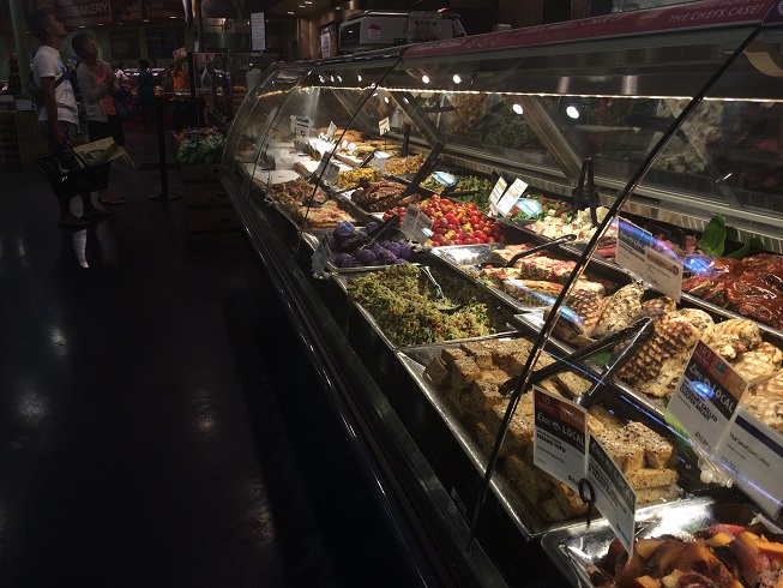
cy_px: 294
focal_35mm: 30
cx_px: 392
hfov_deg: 60.0
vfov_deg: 46.8
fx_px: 679
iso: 50
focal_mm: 4.12
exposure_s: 1/60
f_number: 2.2
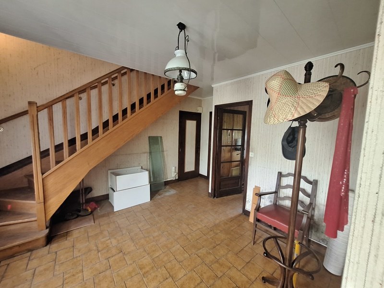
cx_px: 192
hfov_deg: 106.2
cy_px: 144
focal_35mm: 13
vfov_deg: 89.9
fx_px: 144
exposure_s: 1/25
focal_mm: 1.74
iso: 400
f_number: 2.2
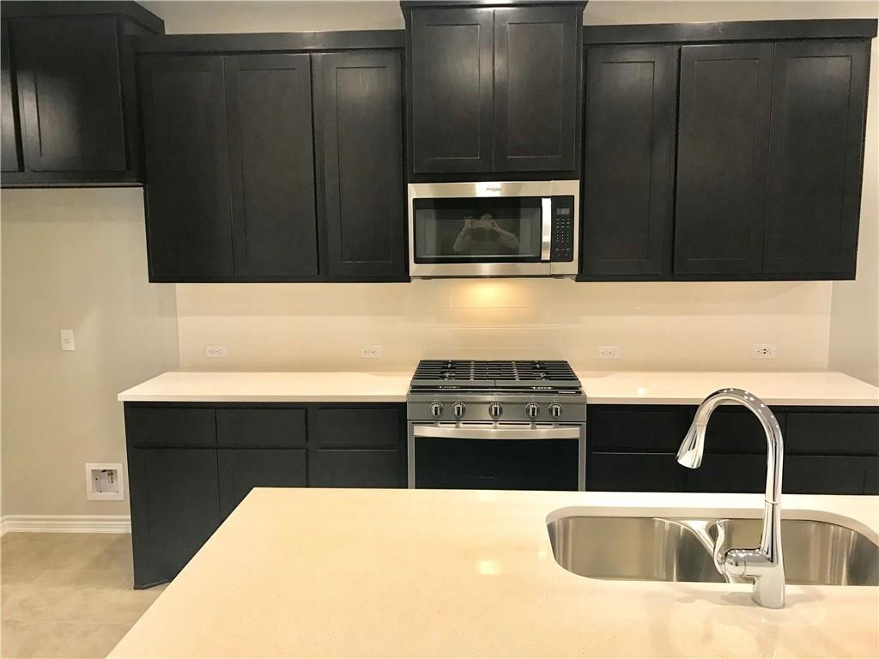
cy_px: 330
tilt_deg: -7.2
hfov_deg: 63.4
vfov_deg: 49.7
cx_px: 440
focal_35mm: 28
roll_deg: +0.0
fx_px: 711
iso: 40
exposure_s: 1/24
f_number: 1.8
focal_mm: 3.99
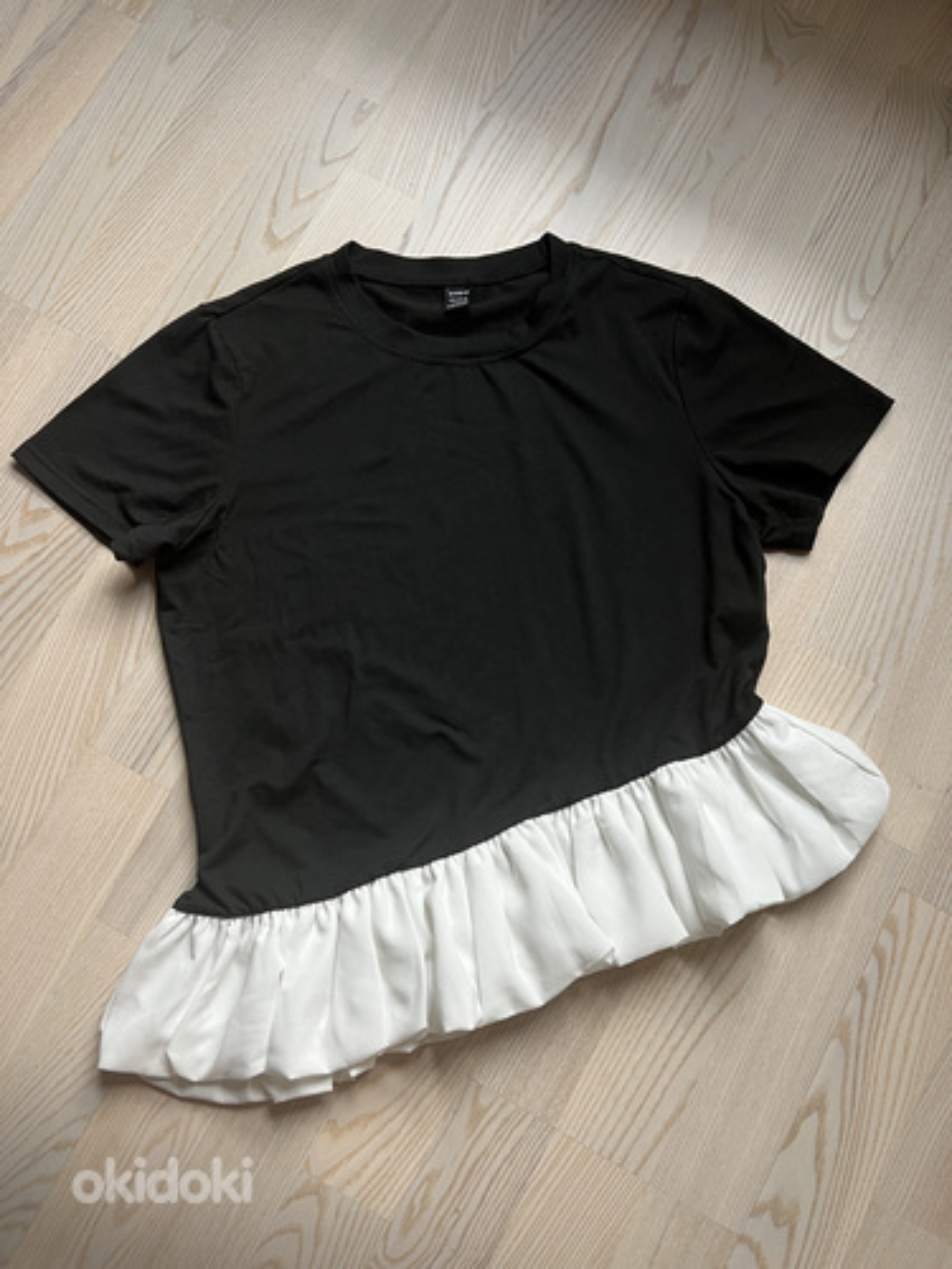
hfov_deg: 53.1
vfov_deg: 67.3
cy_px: 634
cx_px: 476
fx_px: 953
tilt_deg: -80.0
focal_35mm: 26
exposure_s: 1/96
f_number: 1.5
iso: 125
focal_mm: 5.7
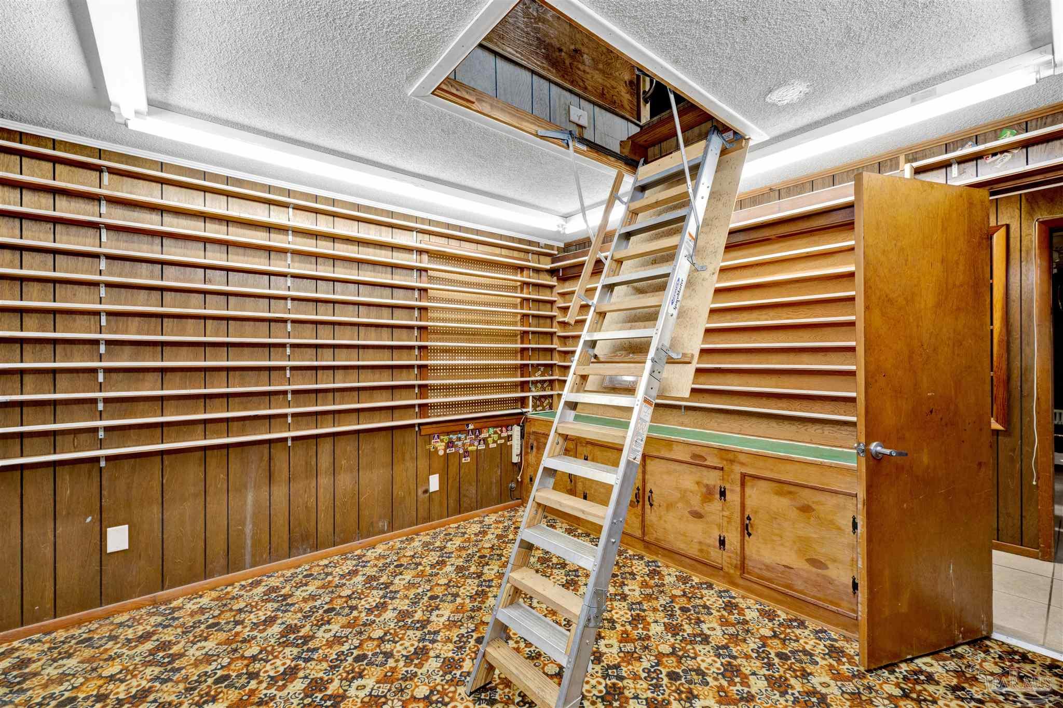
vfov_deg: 81.2
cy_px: 354
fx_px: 413
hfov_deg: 104.3
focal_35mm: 14
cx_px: 532
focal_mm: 14
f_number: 11
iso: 400
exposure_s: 1/3
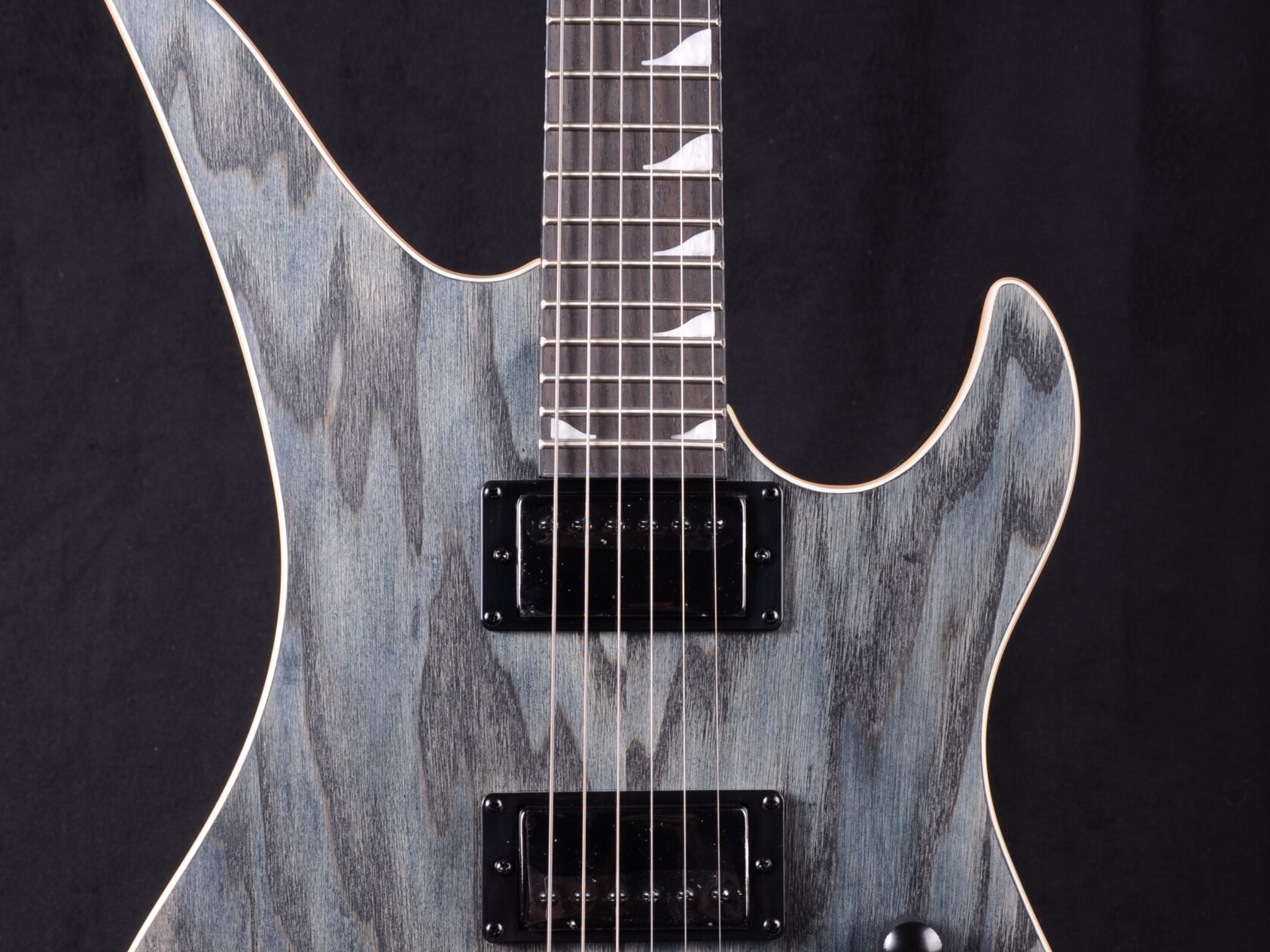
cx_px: 633
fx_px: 3045
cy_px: 704
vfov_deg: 17.7
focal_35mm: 83
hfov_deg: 23.6
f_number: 11
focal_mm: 38
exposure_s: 1/200
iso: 200
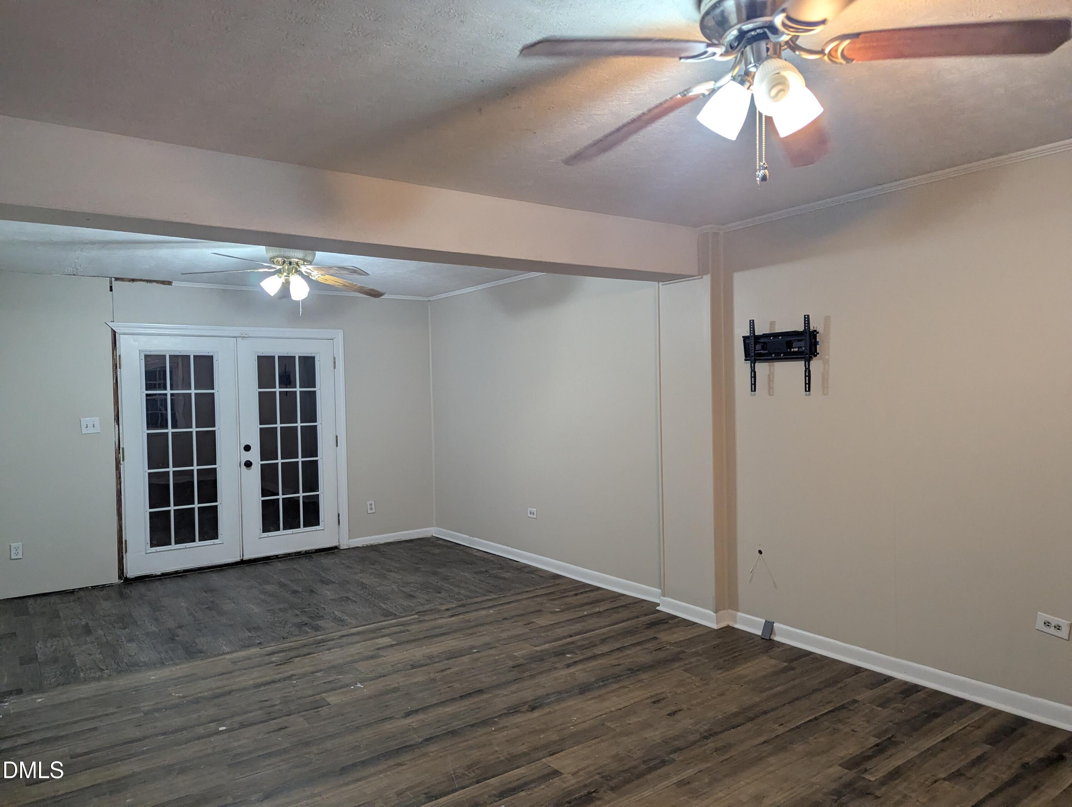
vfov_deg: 56.9
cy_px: 404
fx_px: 744
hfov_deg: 71.5
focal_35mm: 24
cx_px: 536
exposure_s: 1/120
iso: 400
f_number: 1.85
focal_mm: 6.81
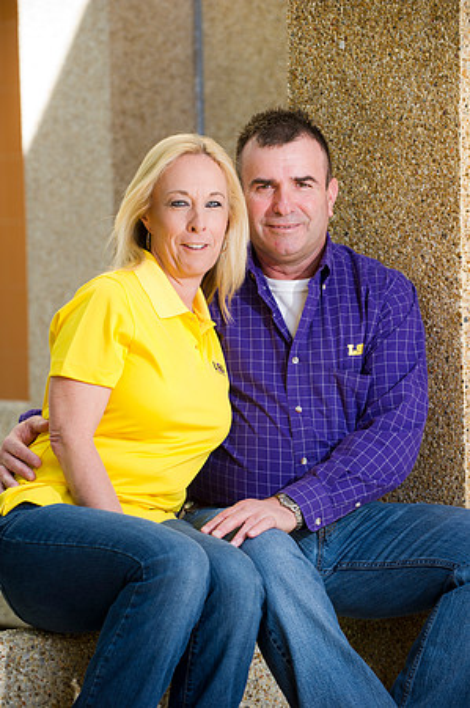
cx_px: 235
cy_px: 354
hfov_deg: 10.1
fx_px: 2650
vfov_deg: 15.2
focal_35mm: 135
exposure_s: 1/160
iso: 400
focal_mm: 135
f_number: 4.5
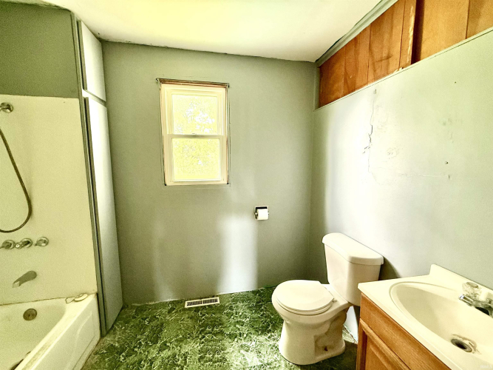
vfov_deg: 85.7
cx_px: 246
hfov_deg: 102.1
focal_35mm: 14
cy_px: 185
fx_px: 199
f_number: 2.2
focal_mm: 2.22
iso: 500
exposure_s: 1/60
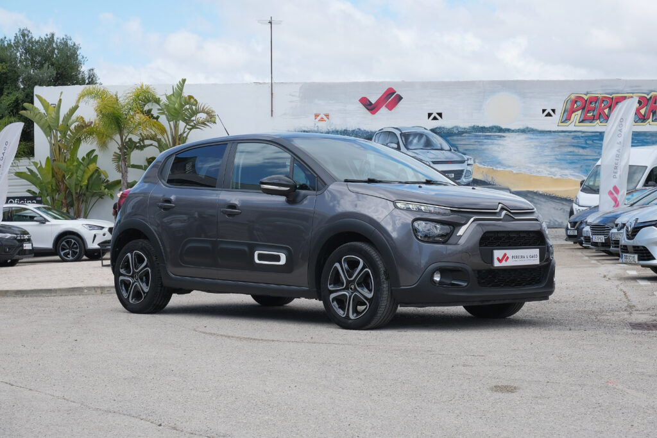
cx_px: 328
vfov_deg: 20.0
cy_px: 219
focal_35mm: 68
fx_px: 1241
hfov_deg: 29.7
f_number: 9
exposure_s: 1/160
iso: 160
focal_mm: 45
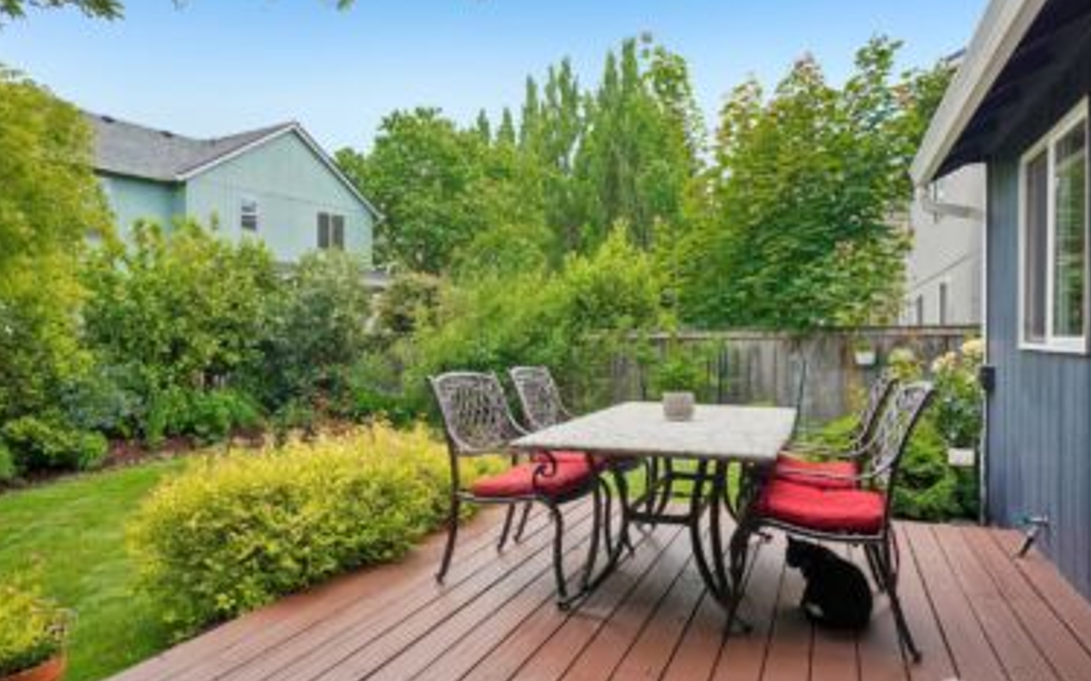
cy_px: 333
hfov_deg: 72.5
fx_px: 743
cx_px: 521
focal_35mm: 25
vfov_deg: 49.2
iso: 400
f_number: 8
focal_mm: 23
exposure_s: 1/250
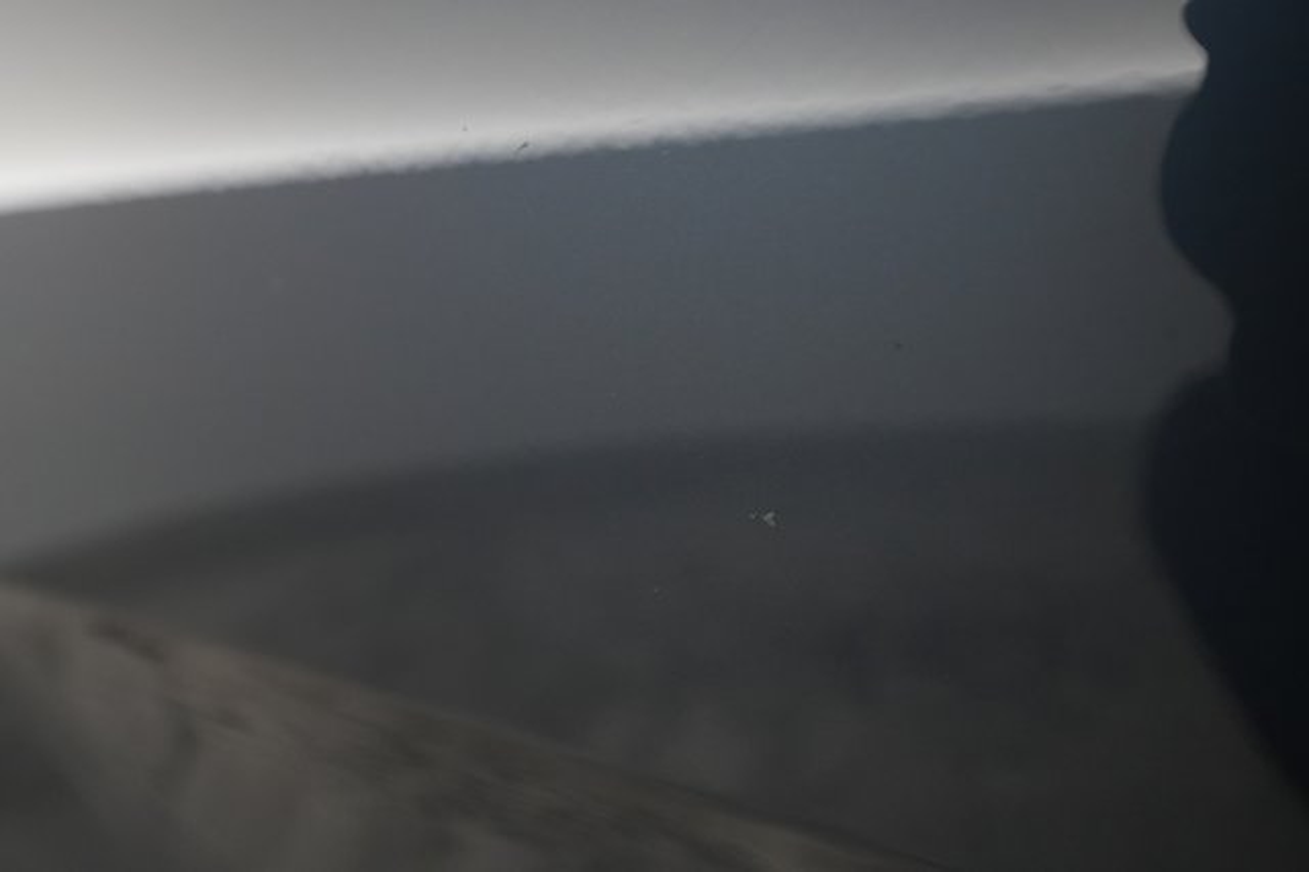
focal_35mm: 28
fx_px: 1018
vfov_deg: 46.4
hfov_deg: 65.5
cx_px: 654
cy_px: 436
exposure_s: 1/100
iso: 4000
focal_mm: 28
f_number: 4.5
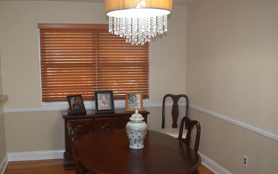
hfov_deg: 40.3
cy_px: 99
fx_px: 379
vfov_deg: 25.8
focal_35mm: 50
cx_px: 124
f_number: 5
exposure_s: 1/100
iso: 800
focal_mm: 24
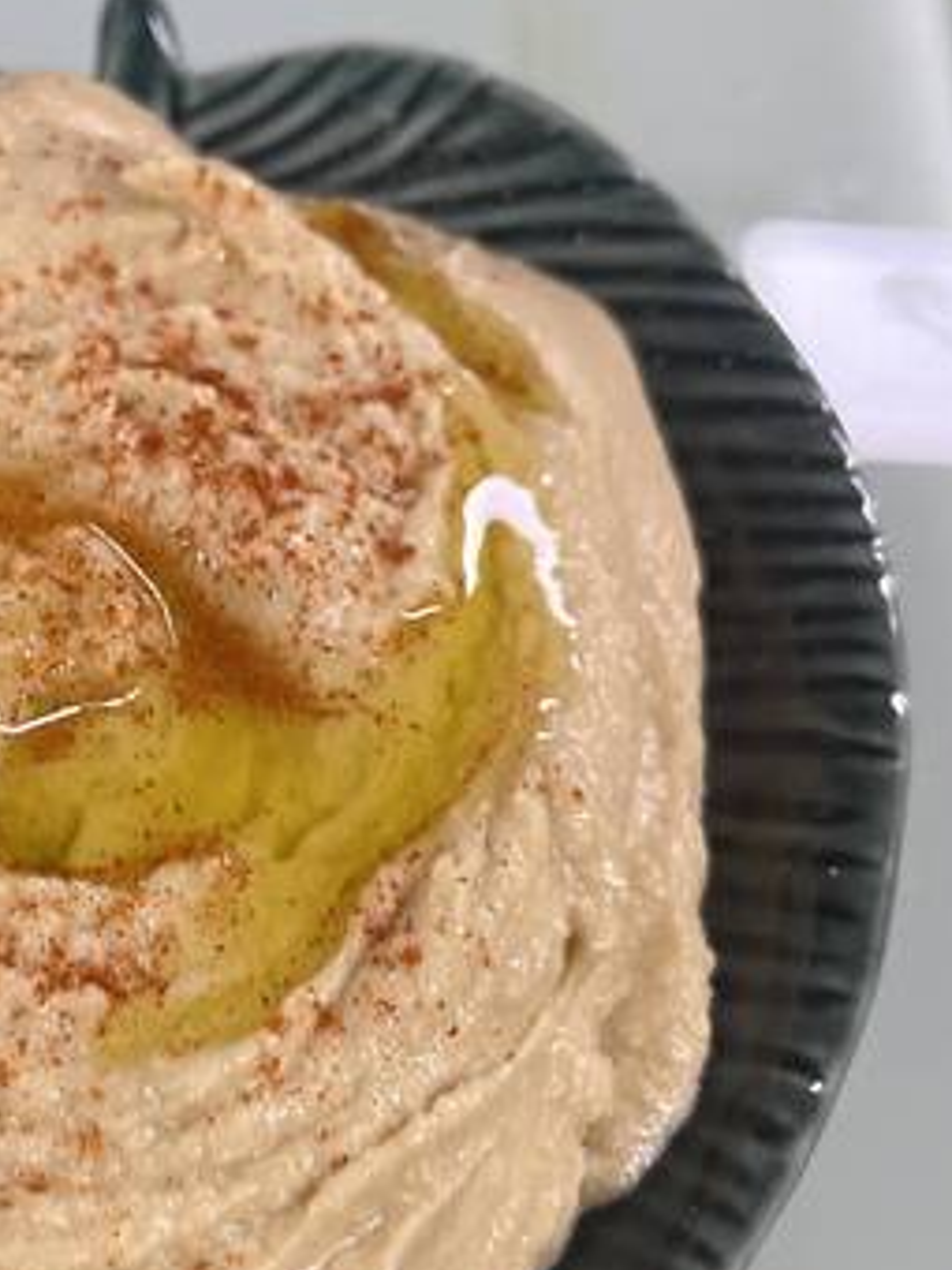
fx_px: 2053
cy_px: 783
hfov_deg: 25.1
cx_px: 56
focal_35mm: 56
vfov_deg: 34.2
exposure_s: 1/50
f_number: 1.6
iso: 160
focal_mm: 5.1
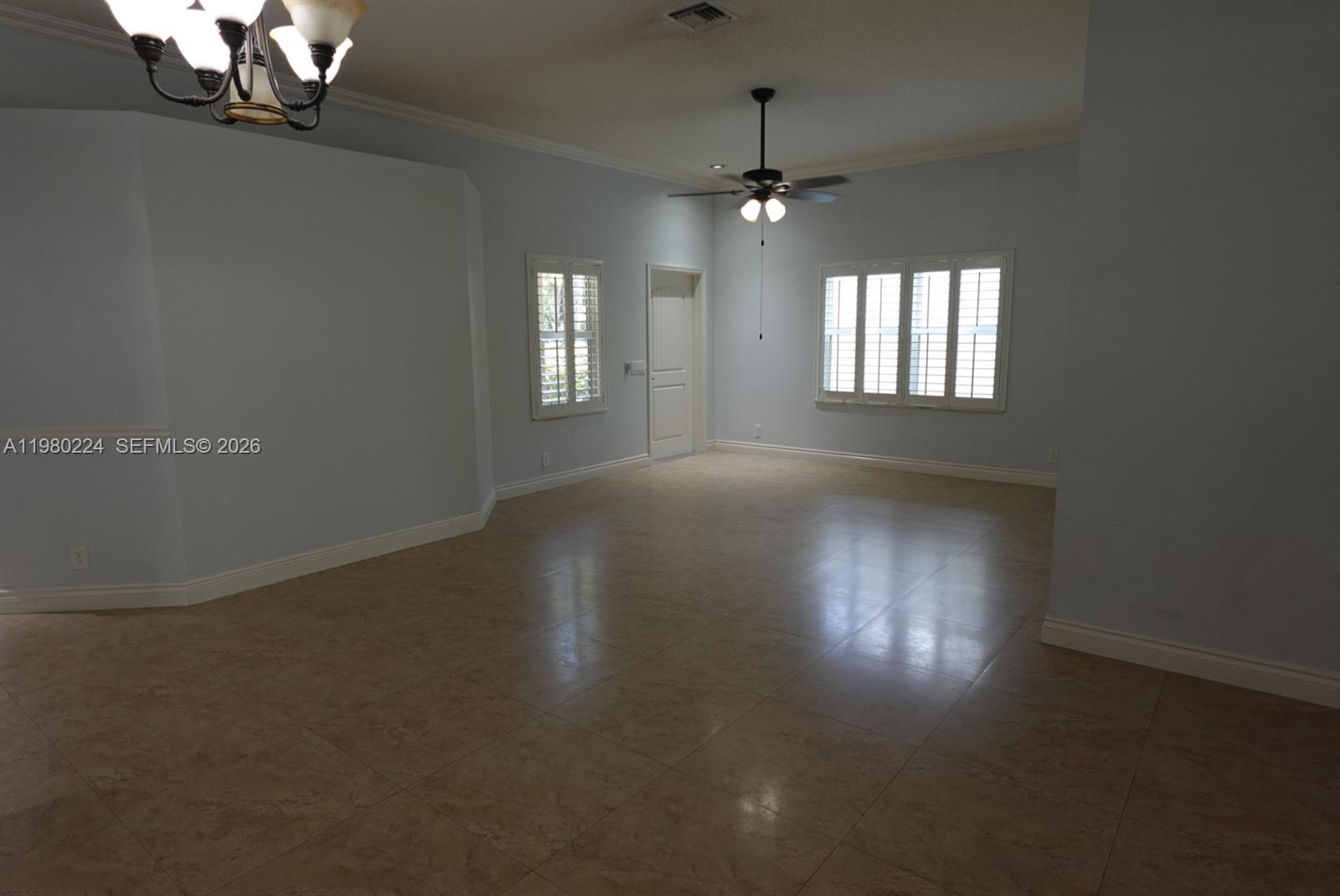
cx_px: 670
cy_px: 448
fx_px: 745
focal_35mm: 20
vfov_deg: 62.0
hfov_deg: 83.9
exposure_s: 1/80
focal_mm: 7.6
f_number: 2
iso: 160
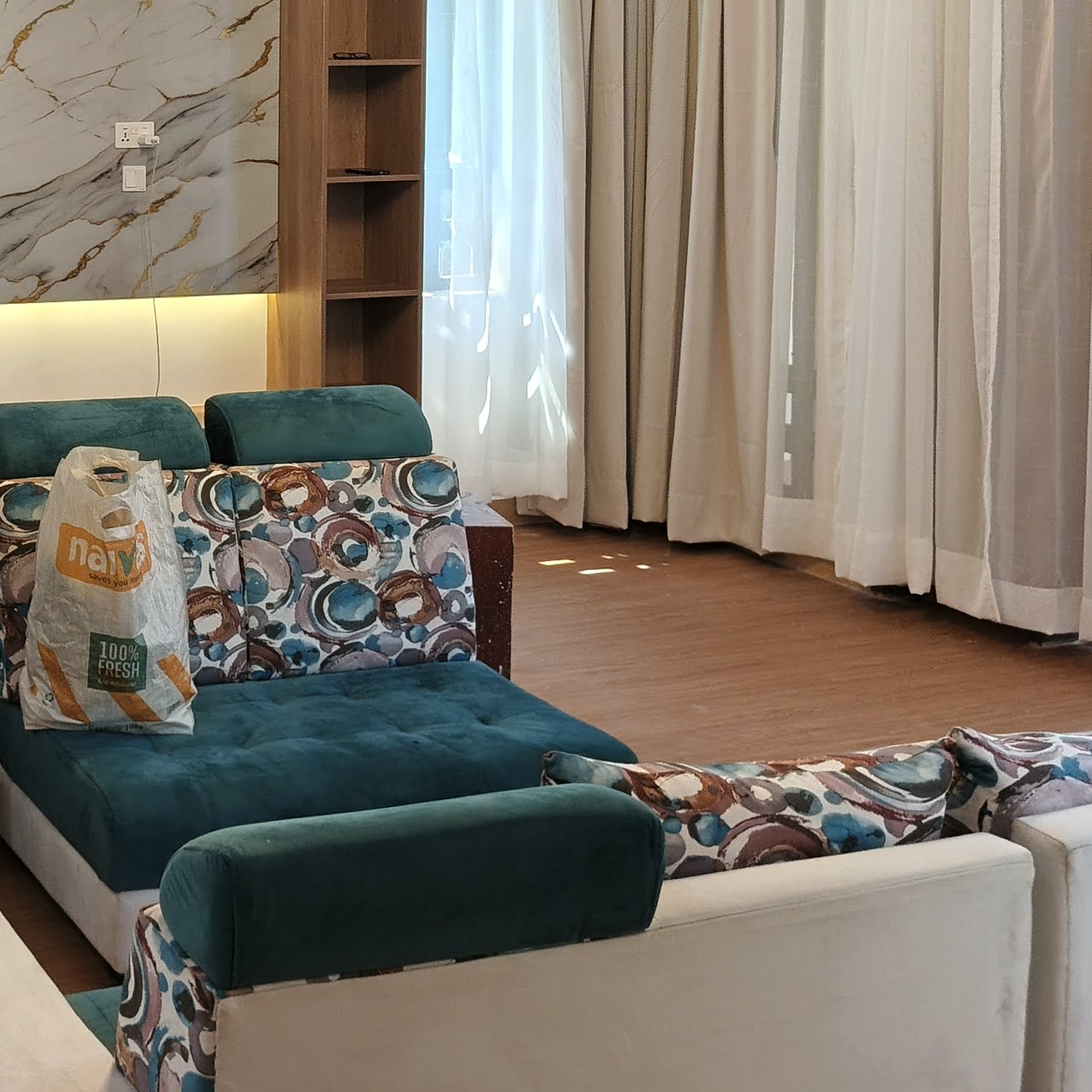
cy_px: 89
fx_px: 1963
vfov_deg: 29.7
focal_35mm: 55
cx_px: -63
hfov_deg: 28.6
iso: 272
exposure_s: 1/100
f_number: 1.8
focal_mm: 5.56
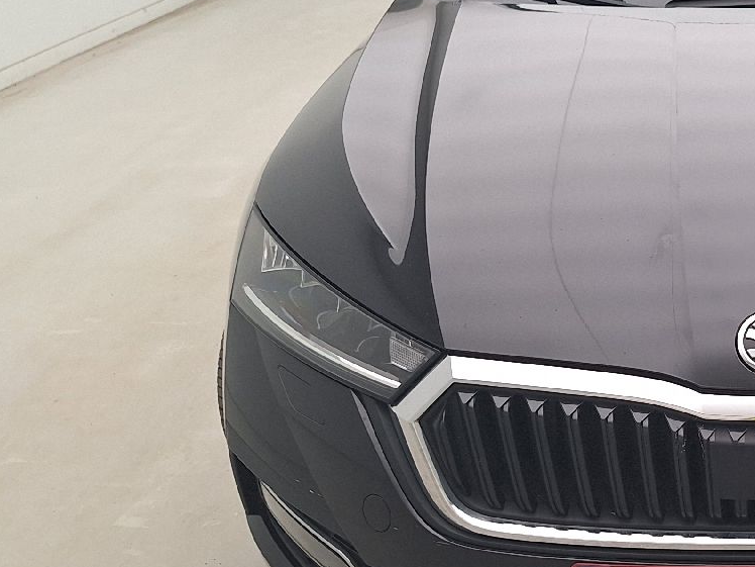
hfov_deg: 30.0
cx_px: 786
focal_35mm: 59
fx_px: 1287
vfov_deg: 24.8
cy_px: 275
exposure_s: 1/100
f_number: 1.8
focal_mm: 5.54
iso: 40
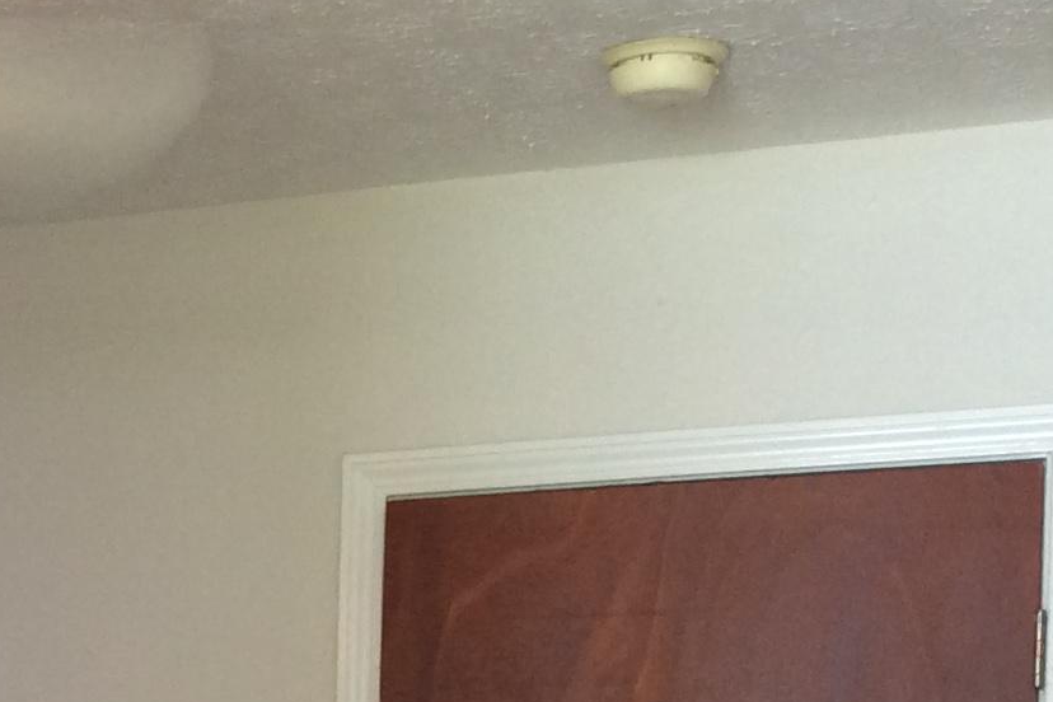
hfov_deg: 18.2
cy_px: 1157
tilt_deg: -4.2
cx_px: -360
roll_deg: +0.4
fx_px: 3042
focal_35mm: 104
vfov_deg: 12.3
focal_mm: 3.3
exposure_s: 1/24
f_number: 2.4
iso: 64
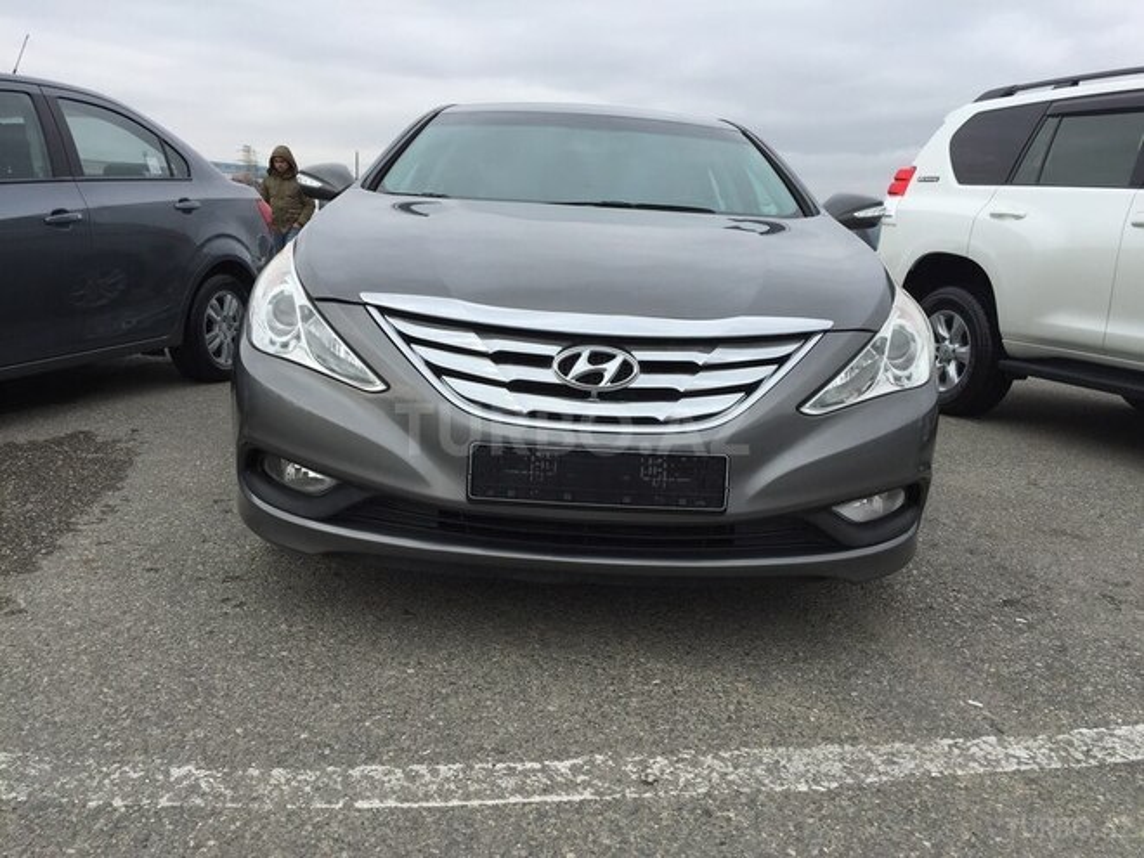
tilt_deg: -10.6
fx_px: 958
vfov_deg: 48.2
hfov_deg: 61.7
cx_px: 572
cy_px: 429
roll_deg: -2.9
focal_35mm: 29
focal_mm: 4.15
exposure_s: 1/1199
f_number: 2.2
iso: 32
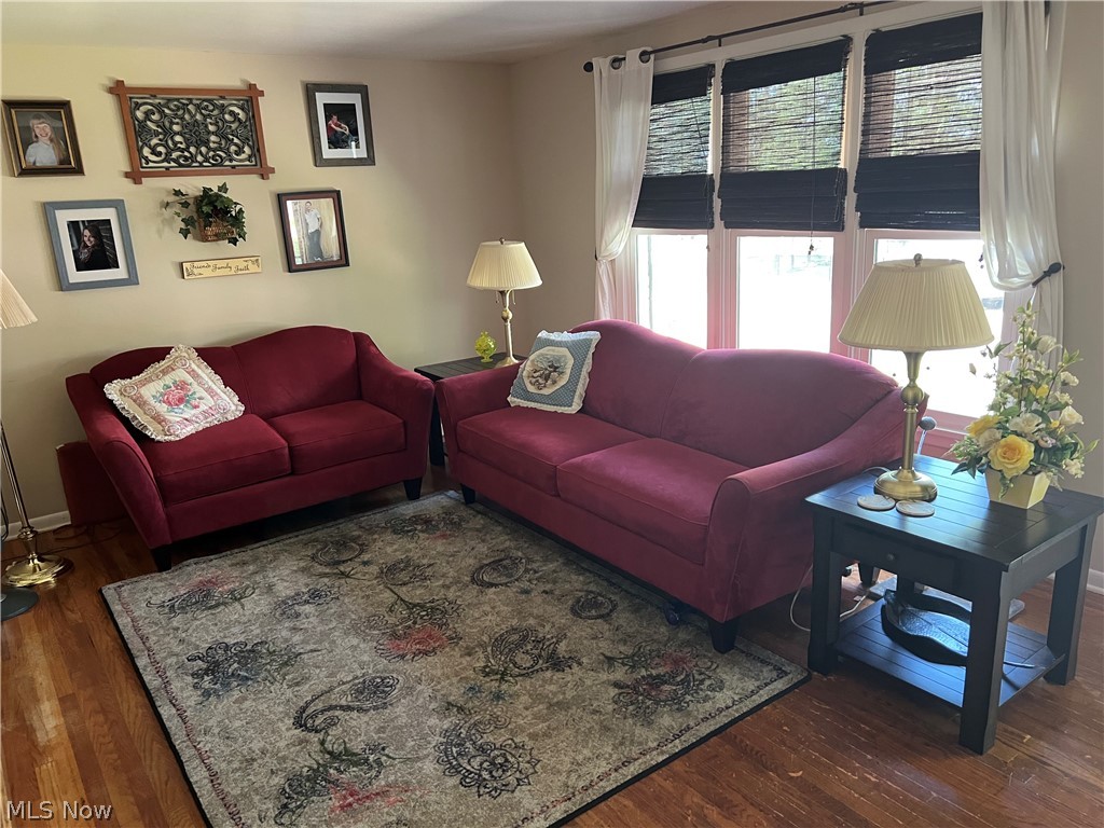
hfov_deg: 67.3
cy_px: 414
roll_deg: +3.8
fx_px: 829
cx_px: 552
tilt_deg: -15.4
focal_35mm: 26
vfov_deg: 53.1
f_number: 1.5
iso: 250
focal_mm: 5.7
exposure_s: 1/60
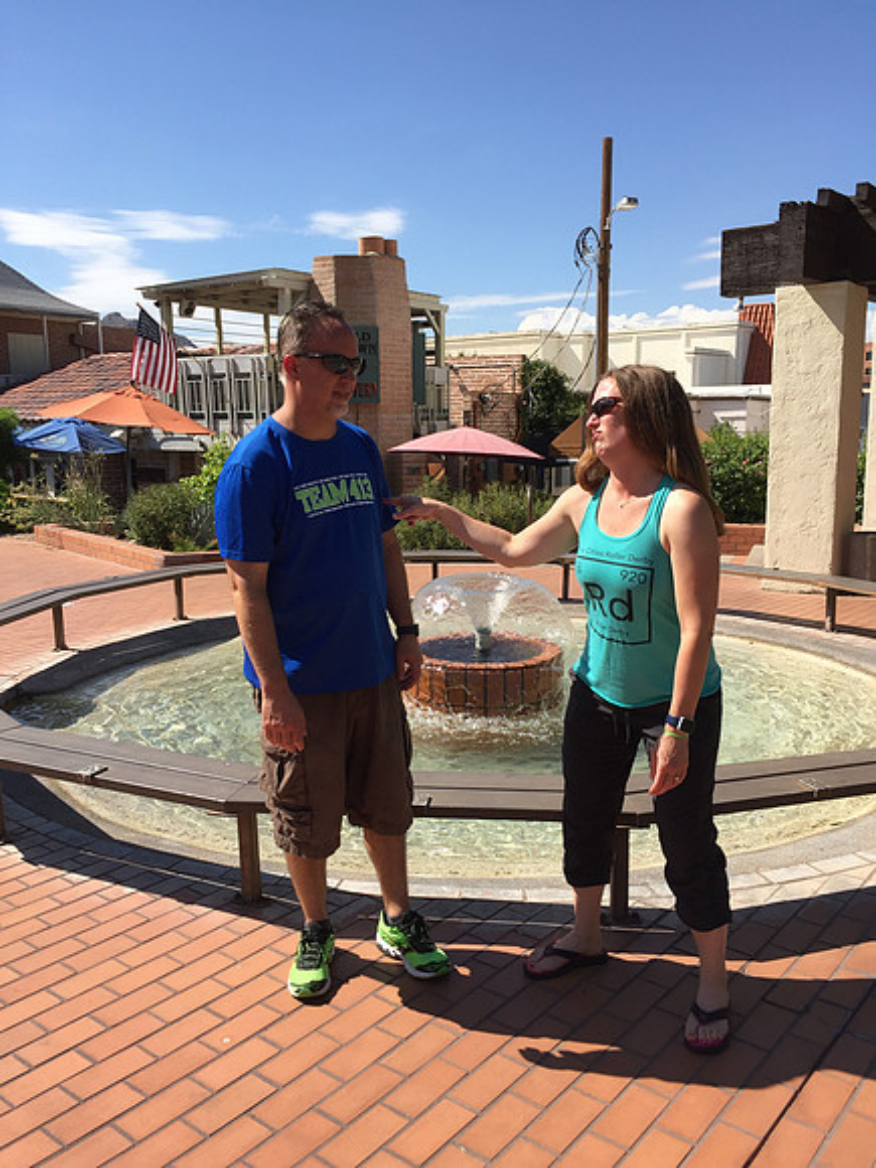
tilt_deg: -7.2
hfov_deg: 48.2
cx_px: 438
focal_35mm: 29
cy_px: 584
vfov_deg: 61.7
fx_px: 979
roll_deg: +0.7
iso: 32
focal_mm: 4.15
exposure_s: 1/1799
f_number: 2.2
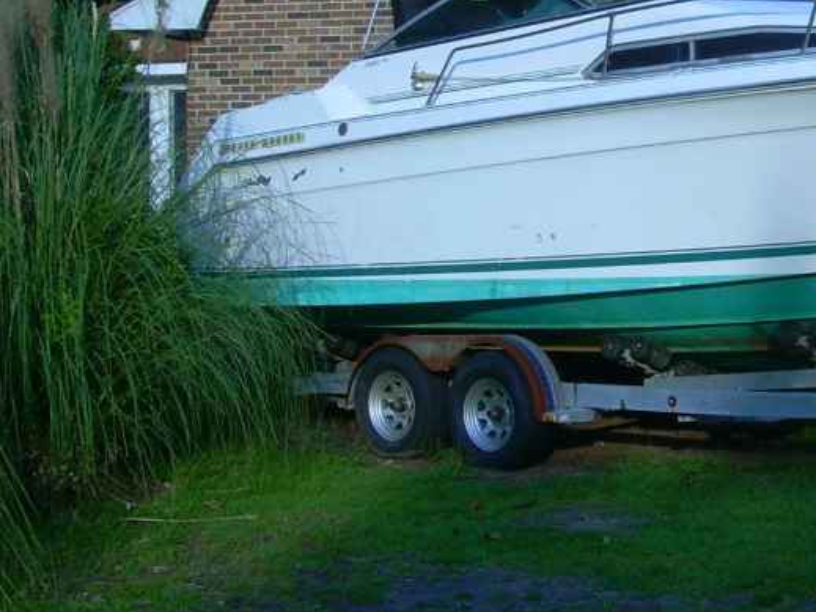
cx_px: 730
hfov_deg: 25.2
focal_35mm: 75
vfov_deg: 19.4
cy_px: 98
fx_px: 1768
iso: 50
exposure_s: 1/324
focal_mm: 6.3
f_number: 4.6
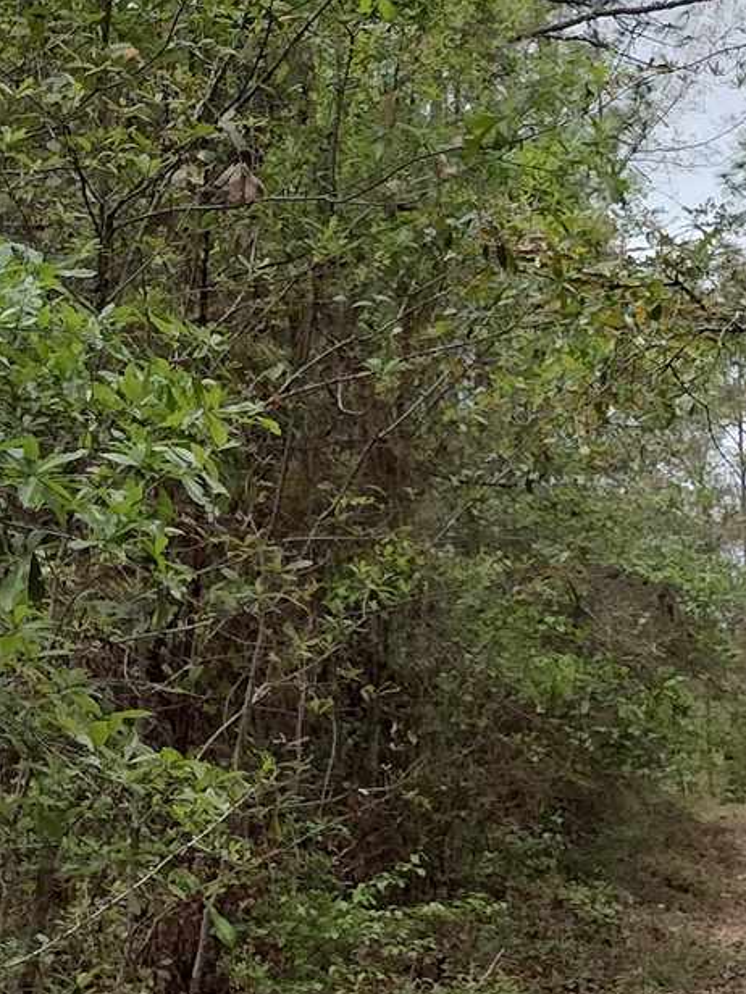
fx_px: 2902
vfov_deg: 19.4
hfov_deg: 14.5
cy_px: 539
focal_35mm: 101
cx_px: 694
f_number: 1.7
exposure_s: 1/1481
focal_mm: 4.71
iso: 100
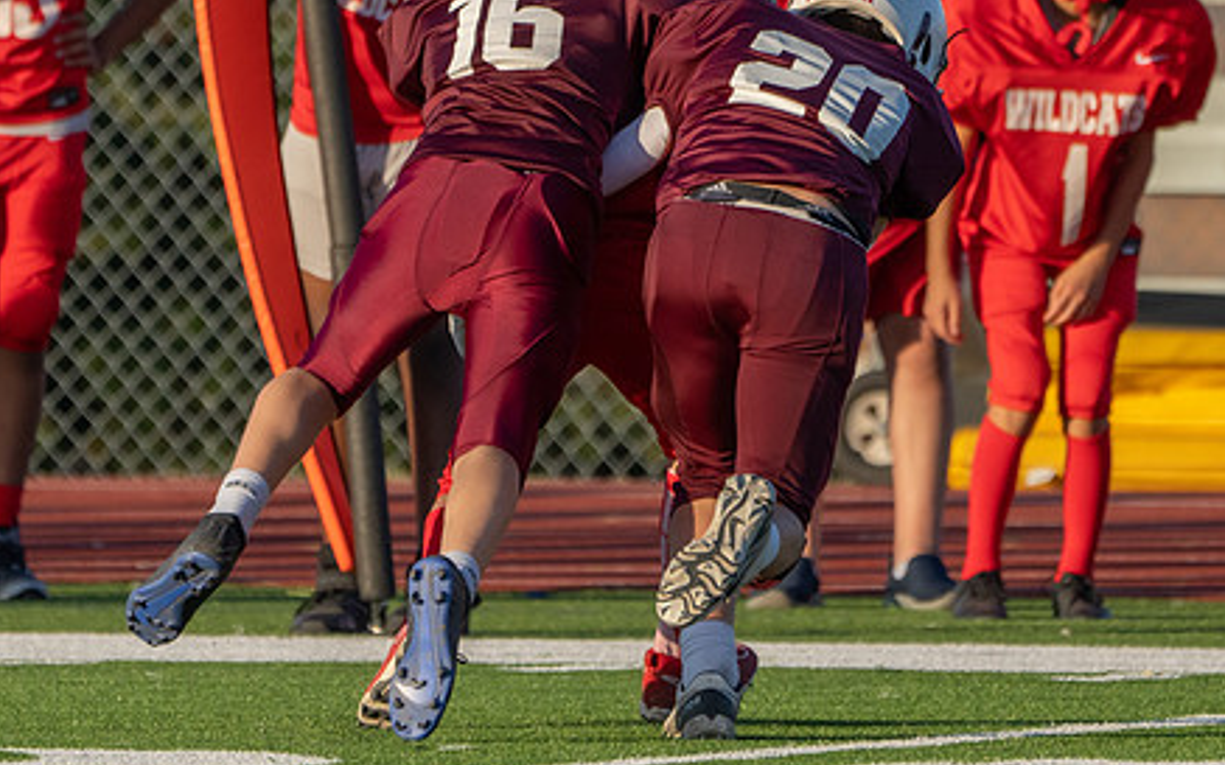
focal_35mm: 998
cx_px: 853
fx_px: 33314
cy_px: 178
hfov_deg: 2.1
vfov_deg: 1.3
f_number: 5.6
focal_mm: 400
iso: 320
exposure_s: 1/1250
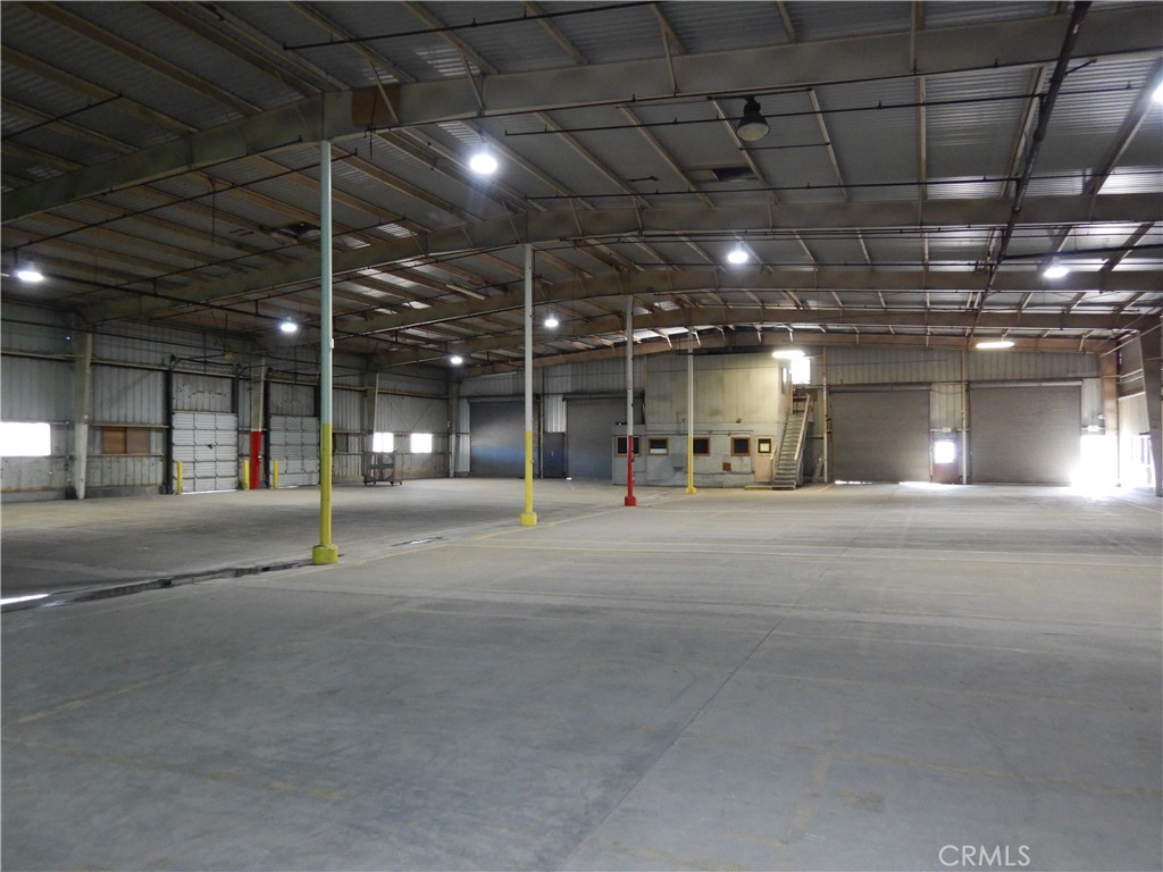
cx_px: 582
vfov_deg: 56.8
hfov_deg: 71.6
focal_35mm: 24
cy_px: 436
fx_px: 806
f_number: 2.8
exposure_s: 1/30
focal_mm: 4.3
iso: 450
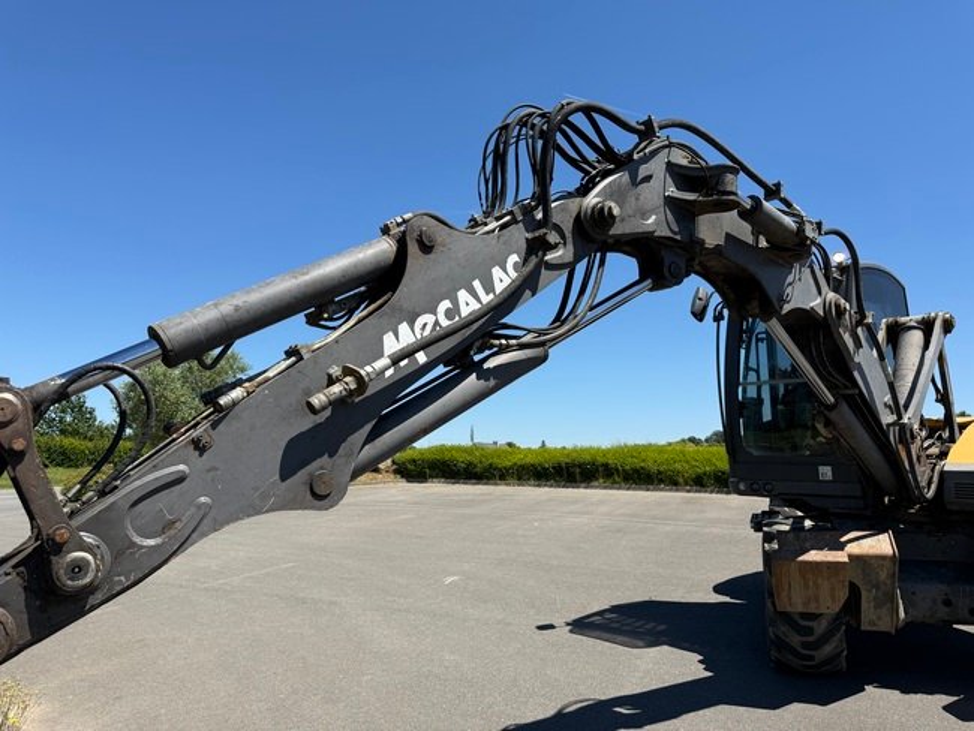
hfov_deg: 71.6
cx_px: 487
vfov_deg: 56.8
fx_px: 676
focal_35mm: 24
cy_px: 366
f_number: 1.78
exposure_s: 1/4167
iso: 80
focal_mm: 6.76
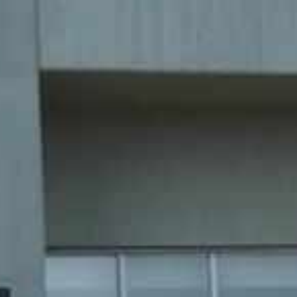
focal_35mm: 250
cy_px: 406
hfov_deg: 7.0
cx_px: 360
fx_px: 2427
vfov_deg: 6.9
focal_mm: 7.2
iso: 80
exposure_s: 1/250
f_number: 3.8
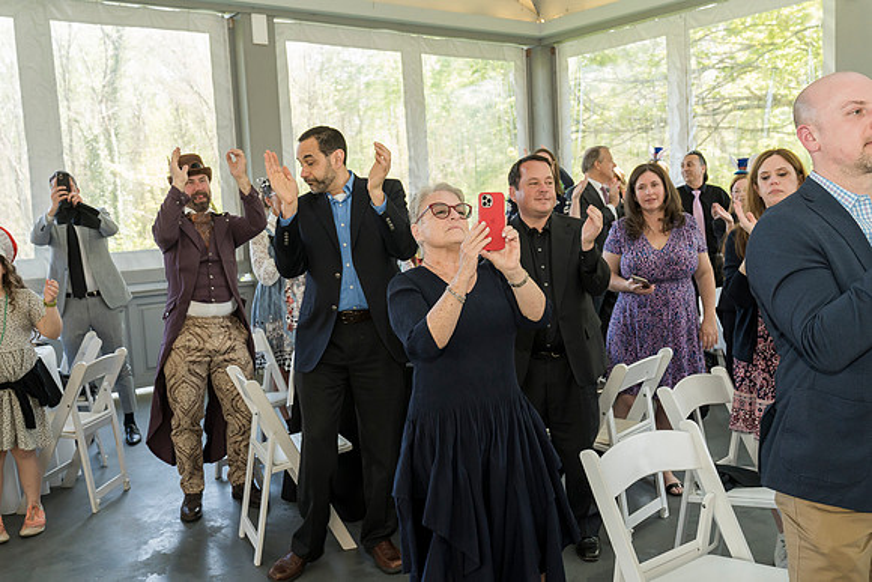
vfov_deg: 38.9
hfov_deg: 55.8
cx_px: 436
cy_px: 291
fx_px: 824
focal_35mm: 34
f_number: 6.3
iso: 1250
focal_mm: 34
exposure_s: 1/160
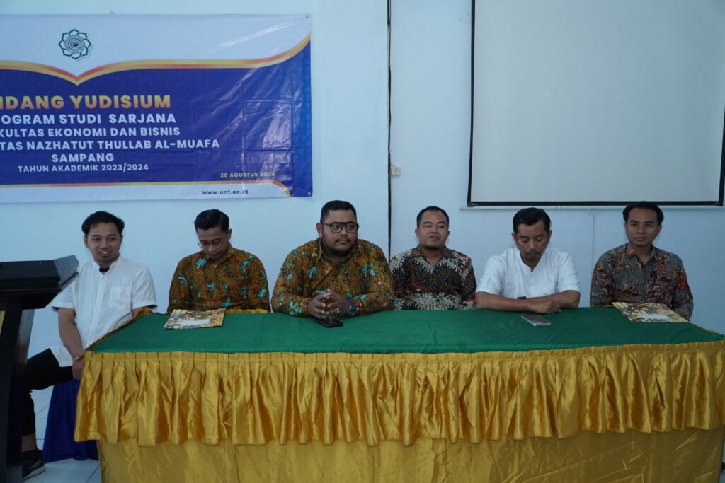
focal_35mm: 30
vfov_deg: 43.6
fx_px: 604
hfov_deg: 61.9
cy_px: 242
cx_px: 362
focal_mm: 20
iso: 1250
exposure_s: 1/80
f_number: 4
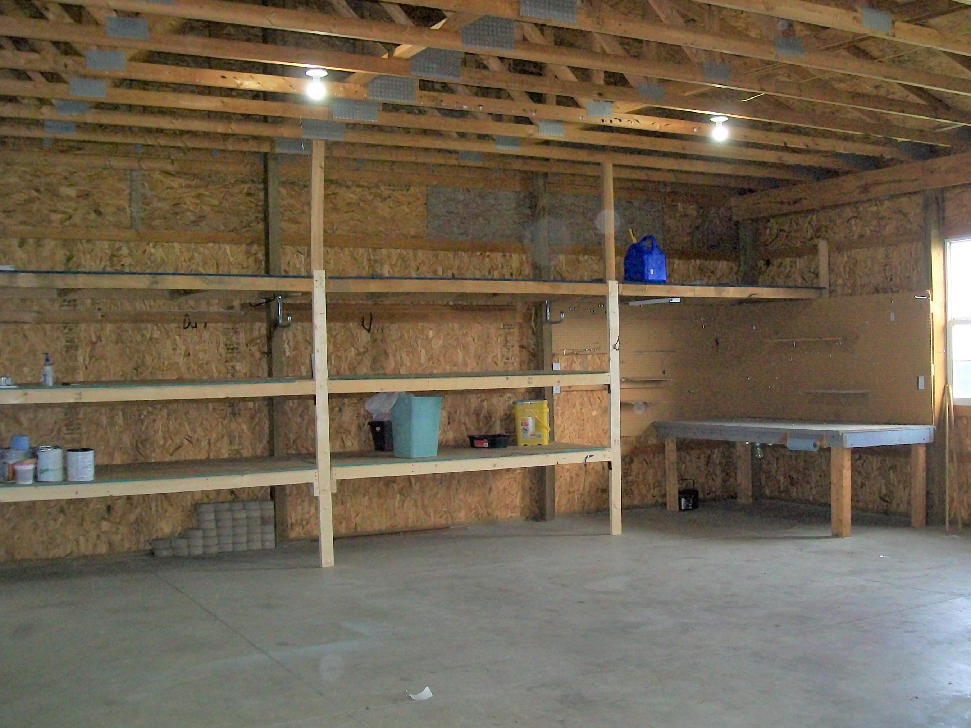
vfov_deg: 35.9
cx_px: 512
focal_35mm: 40
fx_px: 1122
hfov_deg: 46.8
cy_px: 389
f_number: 2.7
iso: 160
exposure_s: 1/60
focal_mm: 6
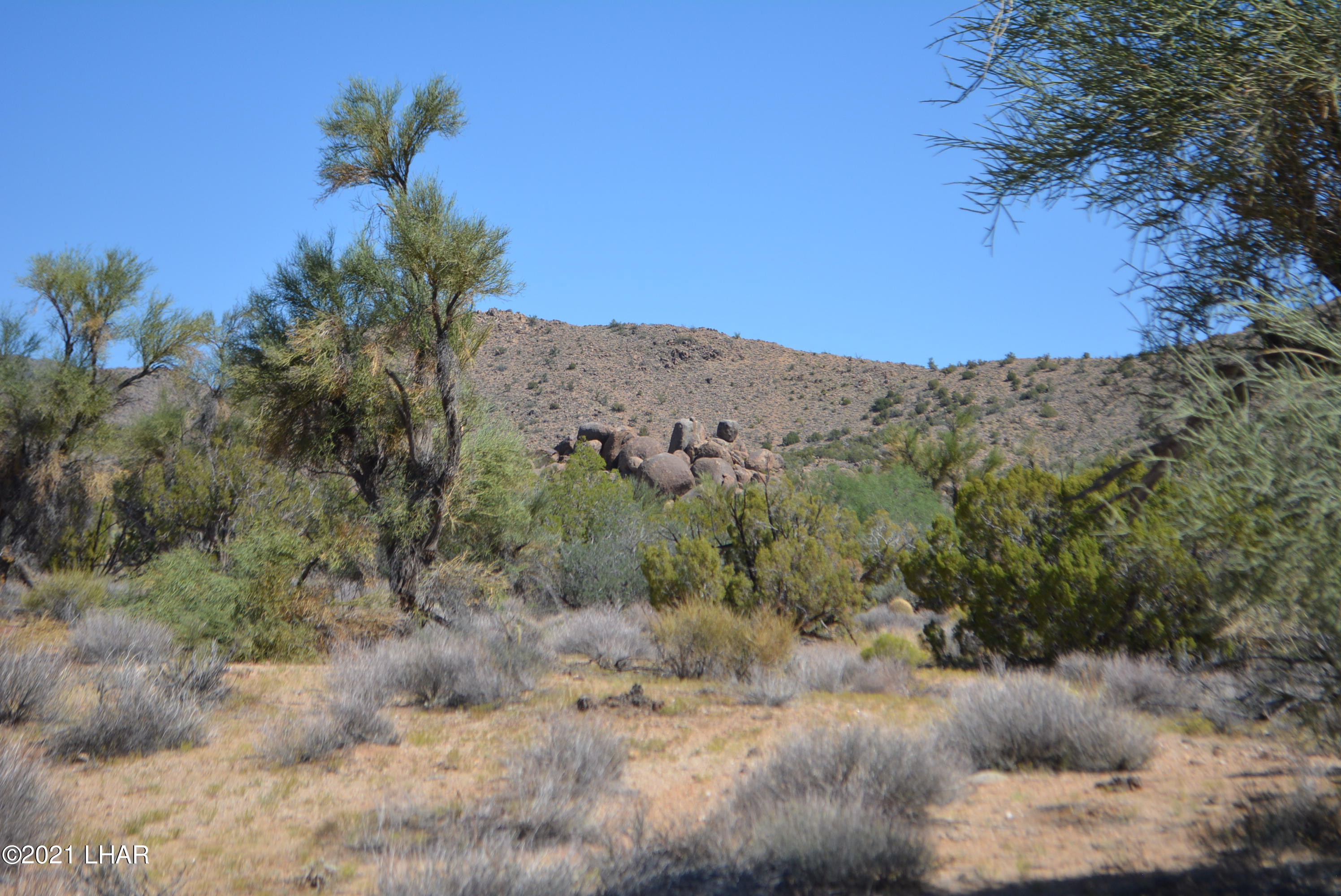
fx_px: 3075
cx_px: 670
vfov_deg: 16.6
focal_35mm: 82
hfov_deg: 24.6
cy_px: 448
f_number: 6.3
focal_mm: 55
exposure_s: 1/1600
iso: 400
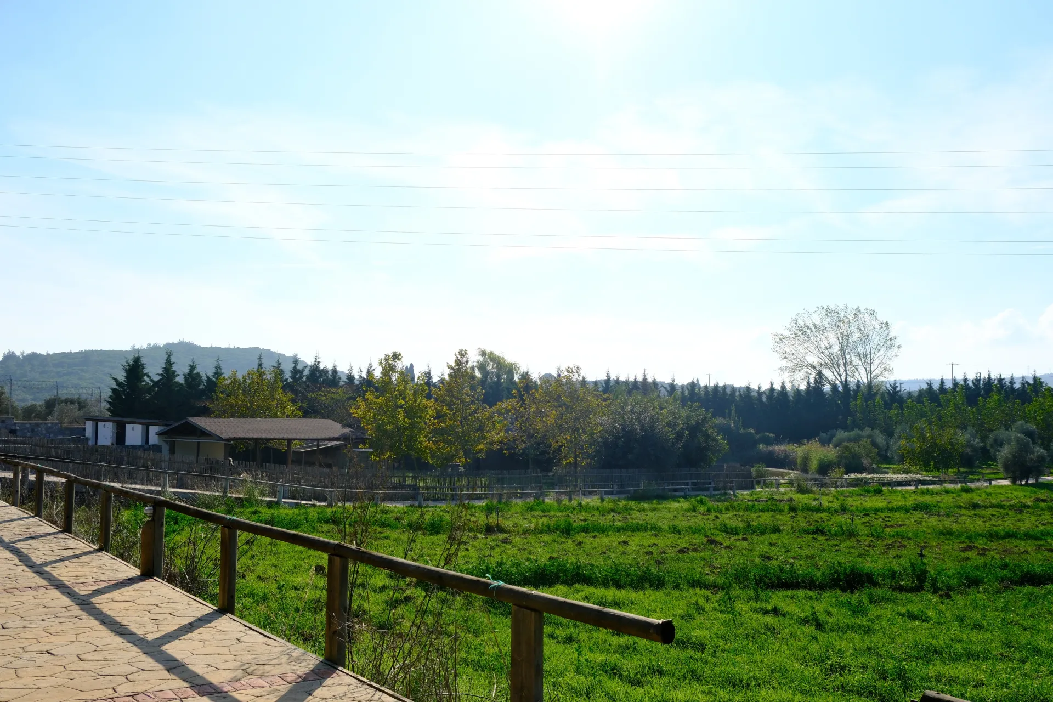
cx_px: 526
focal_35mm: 31
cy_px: 351
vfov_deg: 42.3
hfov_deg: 60.3
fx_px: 907
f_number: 5.6
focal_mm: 20.5
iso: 320
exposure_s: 1/1500
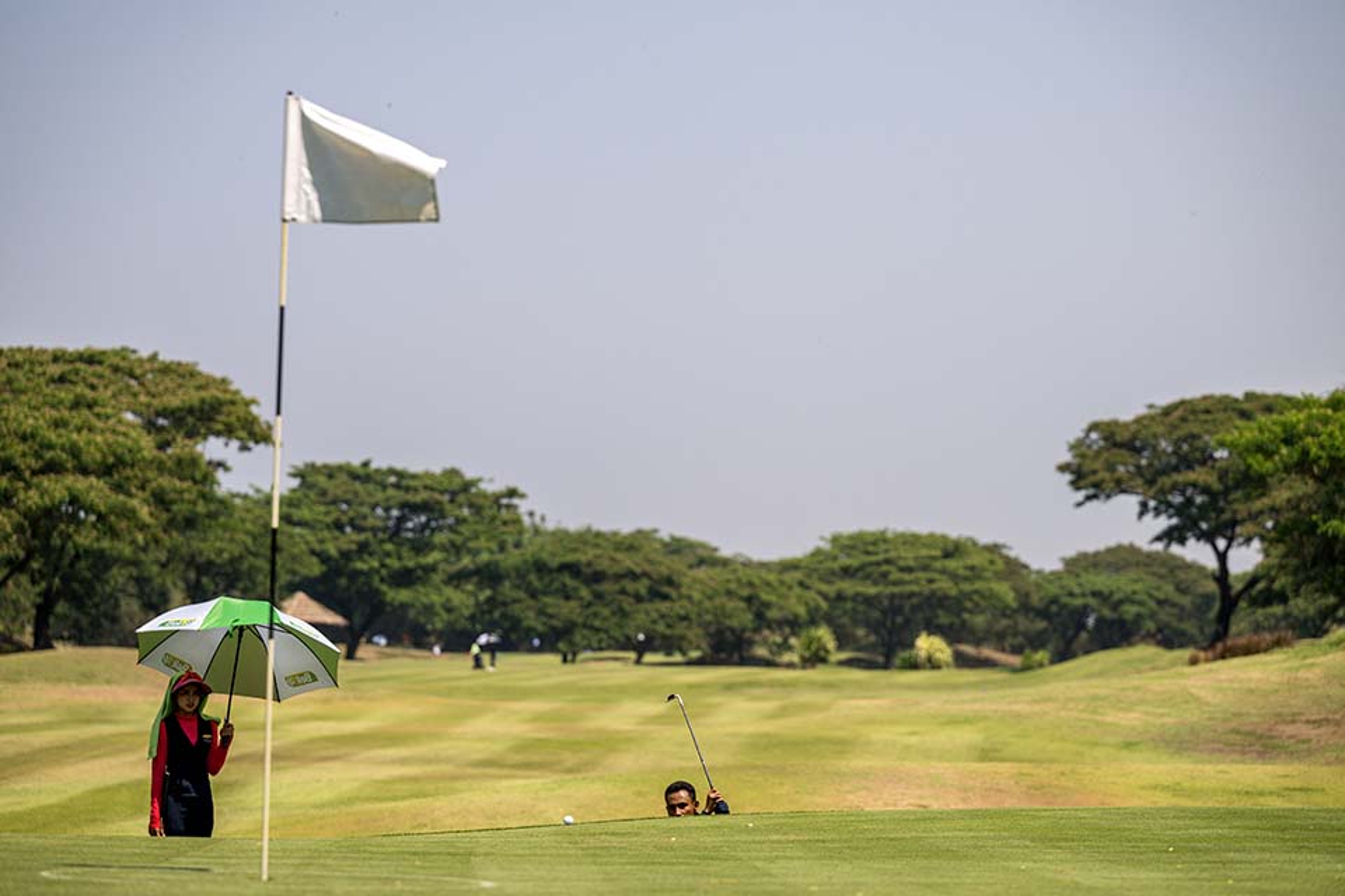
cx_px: 672
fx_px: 4483
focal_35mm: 120
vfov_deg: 11.4
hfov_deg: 17.1
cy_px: 448
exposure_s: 1/3200
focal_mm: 120
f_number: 3.5
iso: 160
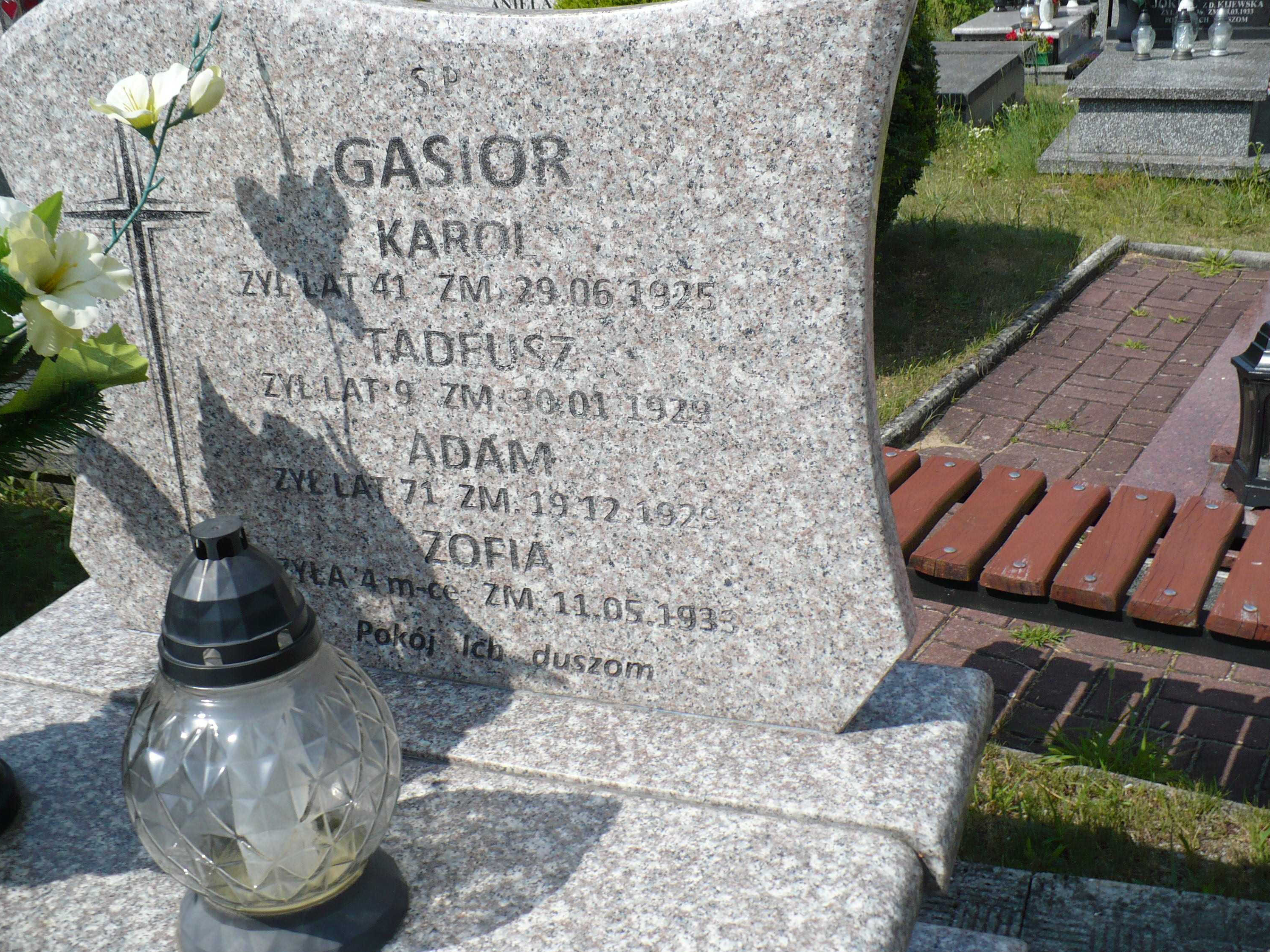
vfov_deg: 37.7
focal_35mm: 38
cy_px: 482
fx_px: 1394
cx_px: 634
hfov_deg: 49.0
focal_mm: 6.1
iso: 100
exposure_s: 1/200
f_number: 8
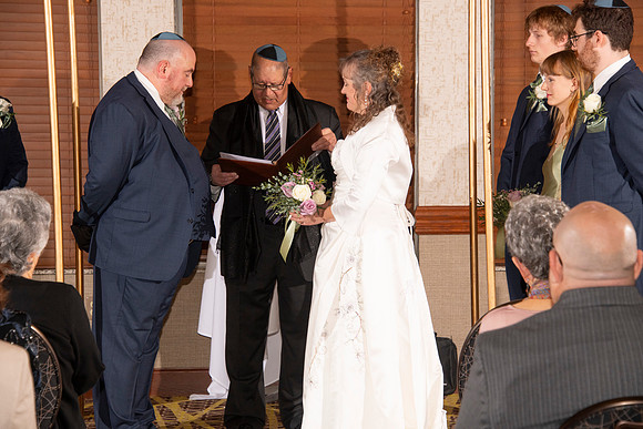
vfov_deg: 9.5
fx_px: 2590
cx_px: 322
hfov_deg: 14.2
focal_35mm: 145
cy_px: 214
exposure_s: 1/160
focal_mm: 145
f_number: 8
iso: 1000
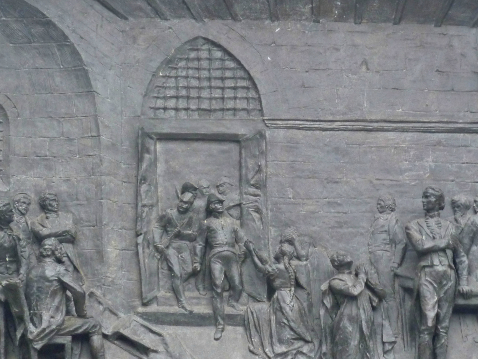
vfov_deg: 10.4
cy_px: 193
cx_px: 269
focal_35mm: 142
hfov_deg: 13.9
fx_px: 1961
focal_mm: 21.2
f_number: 5.8
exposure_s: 1/100
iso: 200
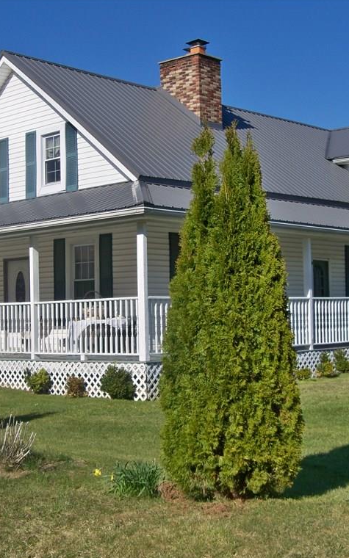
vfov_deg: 34.0
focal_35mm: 60
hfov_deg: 21.6
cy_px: 279
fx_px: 913
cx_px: 137
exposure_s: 1/800
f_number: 3.7
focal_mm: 7.5
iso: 64
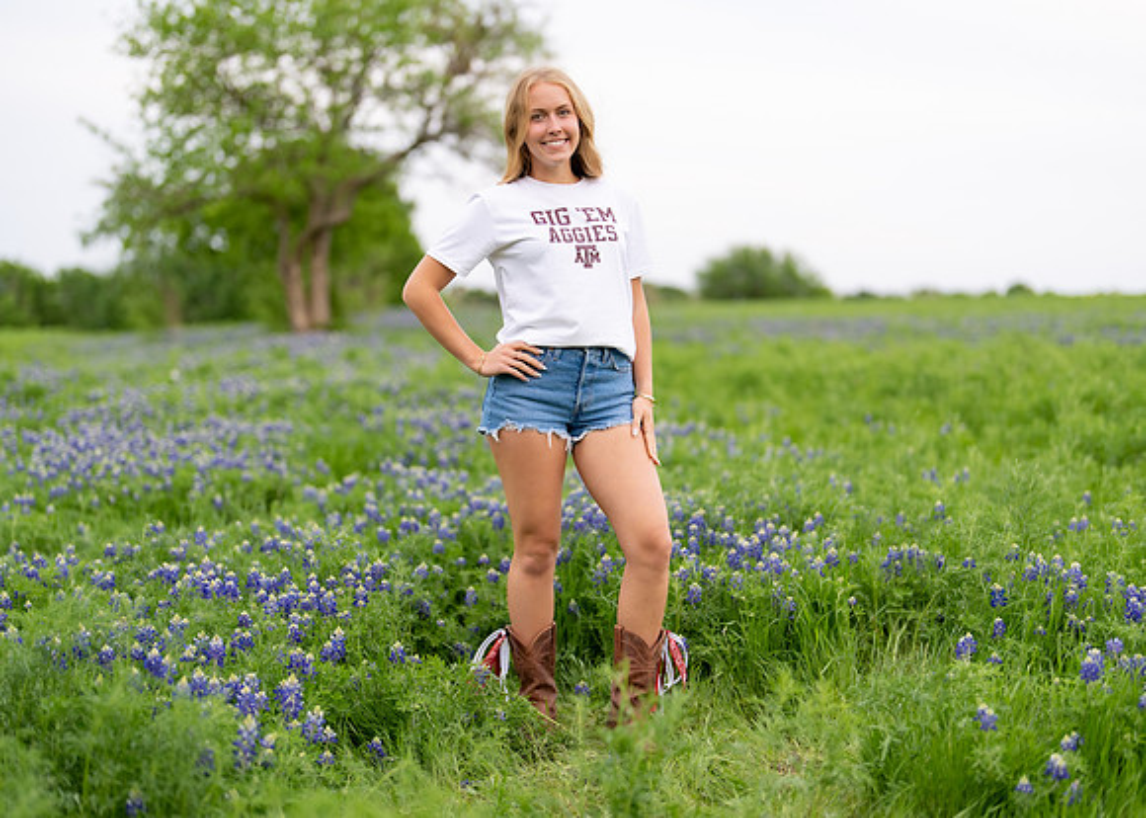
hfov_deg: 36.8
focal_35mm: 53
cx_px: 573
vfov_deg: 26.7
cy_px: 409
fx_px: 1724
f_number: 1.2
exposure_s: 1/800
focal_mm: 50
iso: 250
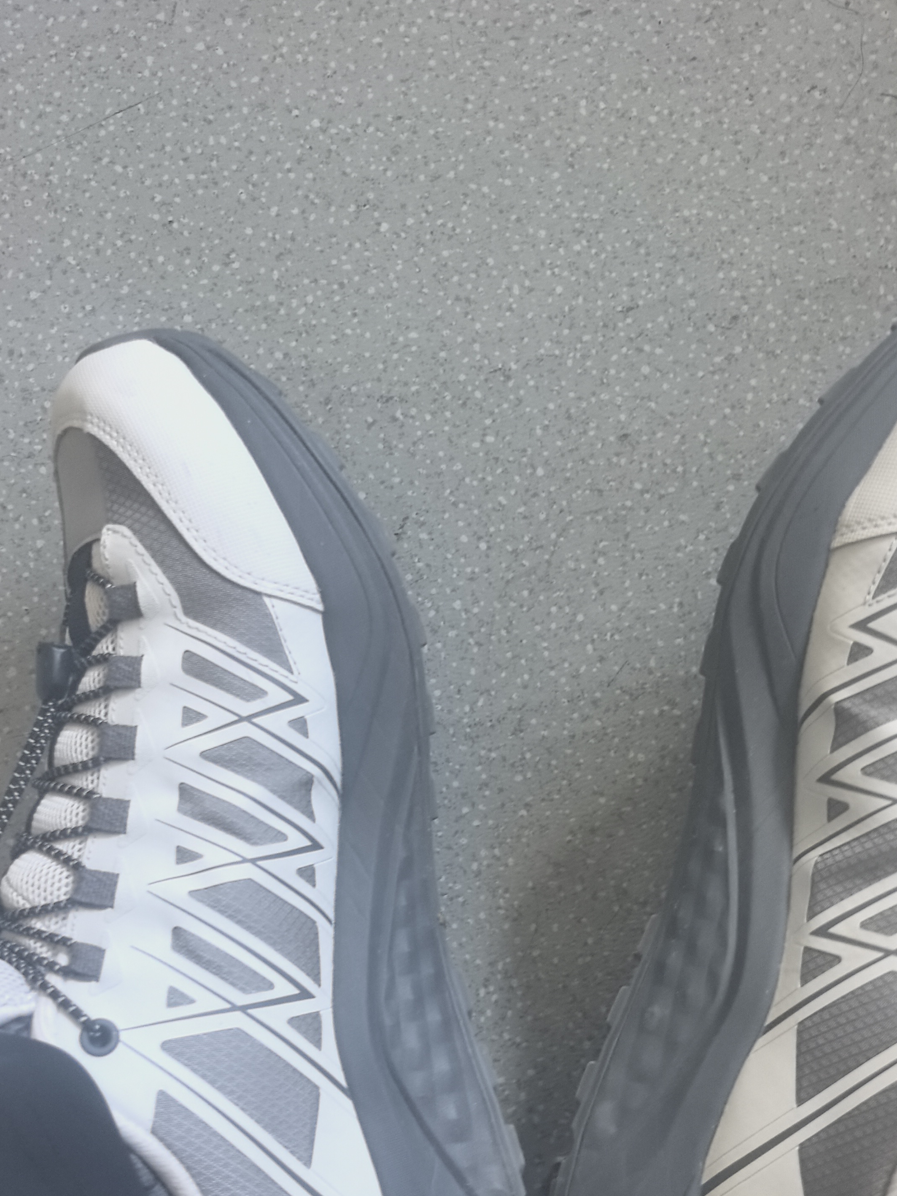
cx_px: 491
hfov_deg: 36.8
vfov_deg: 47.0
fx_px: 1347
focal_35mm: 39
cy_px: 811
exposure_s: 1/40
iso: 250
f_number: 2
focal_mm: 6.98
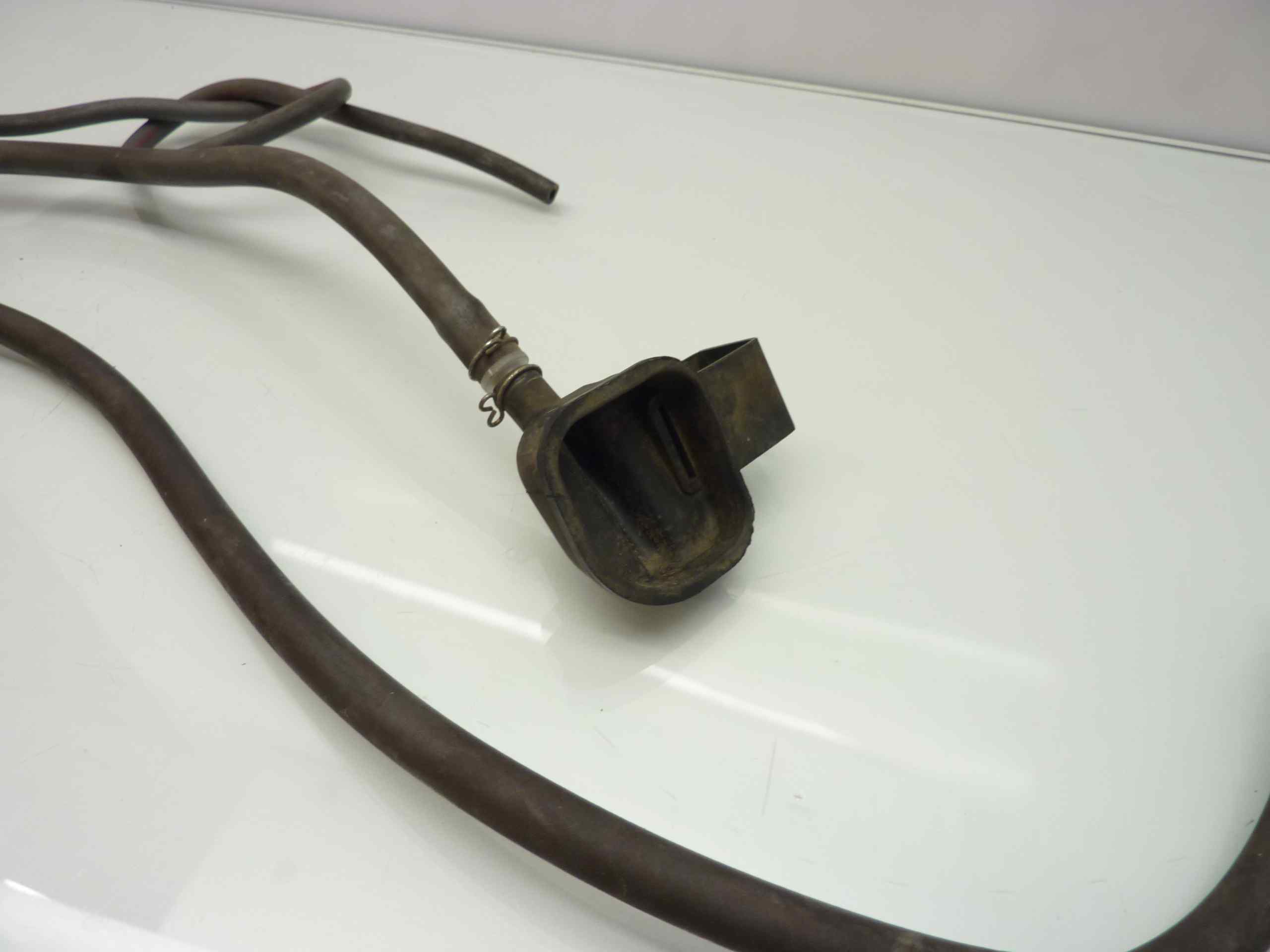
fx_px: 917
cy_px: 476
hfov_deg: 69.4
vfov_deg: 54.9
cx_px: 635
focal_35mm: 25
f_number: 3.3
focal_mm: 4.1
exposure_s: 1/15
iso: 80
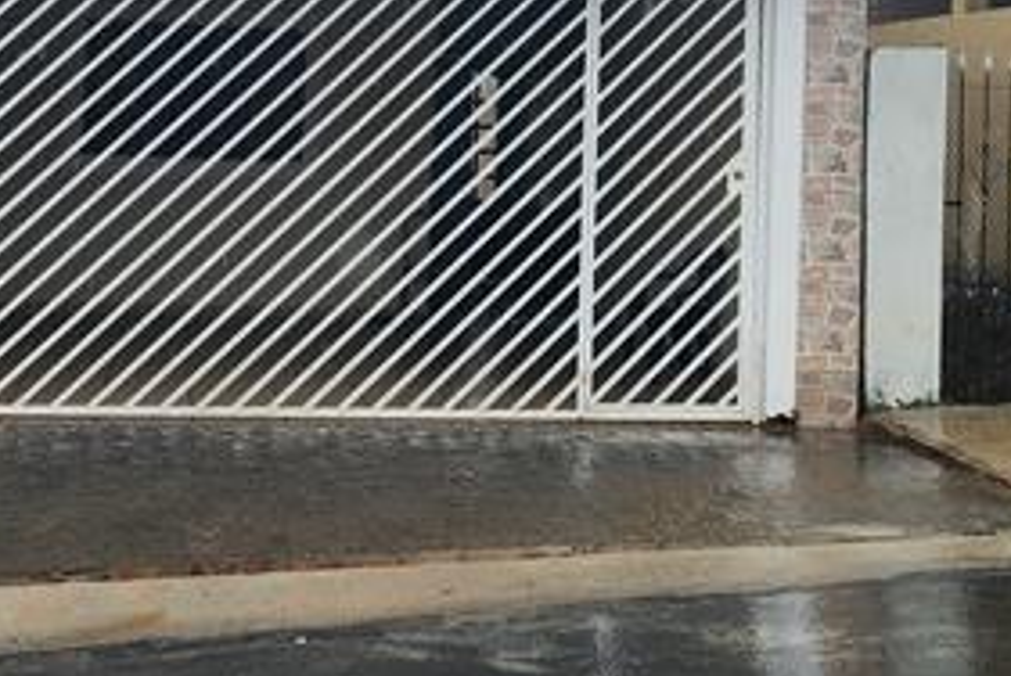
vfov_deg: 19.7
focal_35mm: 68
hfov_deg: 29.6
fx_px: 1912
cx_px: 479
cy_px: 72
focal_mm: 5.4
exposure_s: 1/895
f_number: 1.8
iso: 20
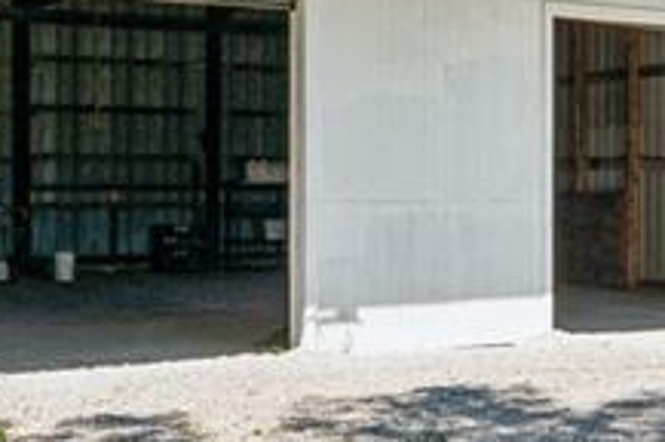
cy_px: 193
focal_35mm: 88
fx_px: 1629
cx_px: 742
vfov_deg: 15.4
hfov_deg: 21.8
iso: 100
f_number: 22
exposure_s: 1/30
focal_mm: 18.7
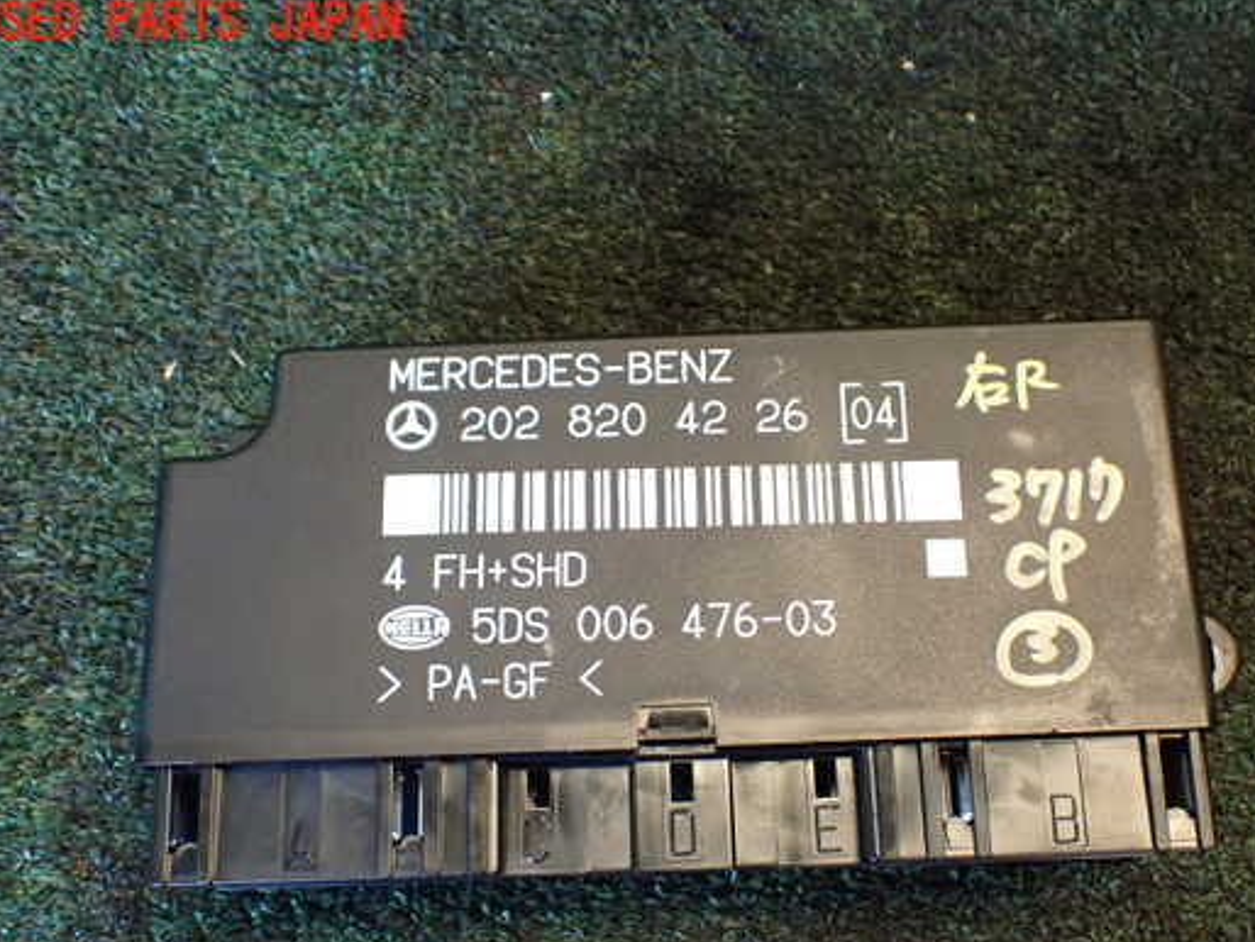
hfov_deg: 52.5
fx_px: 1270
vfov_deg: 40.6
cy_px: 542
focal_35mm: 35
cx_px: 691
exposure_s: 1/80
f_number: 2.3
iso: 800
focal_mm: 5.4
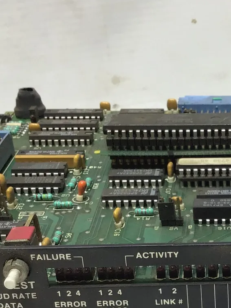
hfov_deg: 17.1
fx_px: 730
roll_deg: +0.5
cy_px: 272
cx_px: 284
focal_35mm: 82
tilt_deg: -33.0
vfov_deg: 23.3
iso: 50
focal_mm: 3.3
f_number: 2.4
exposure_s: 1/120
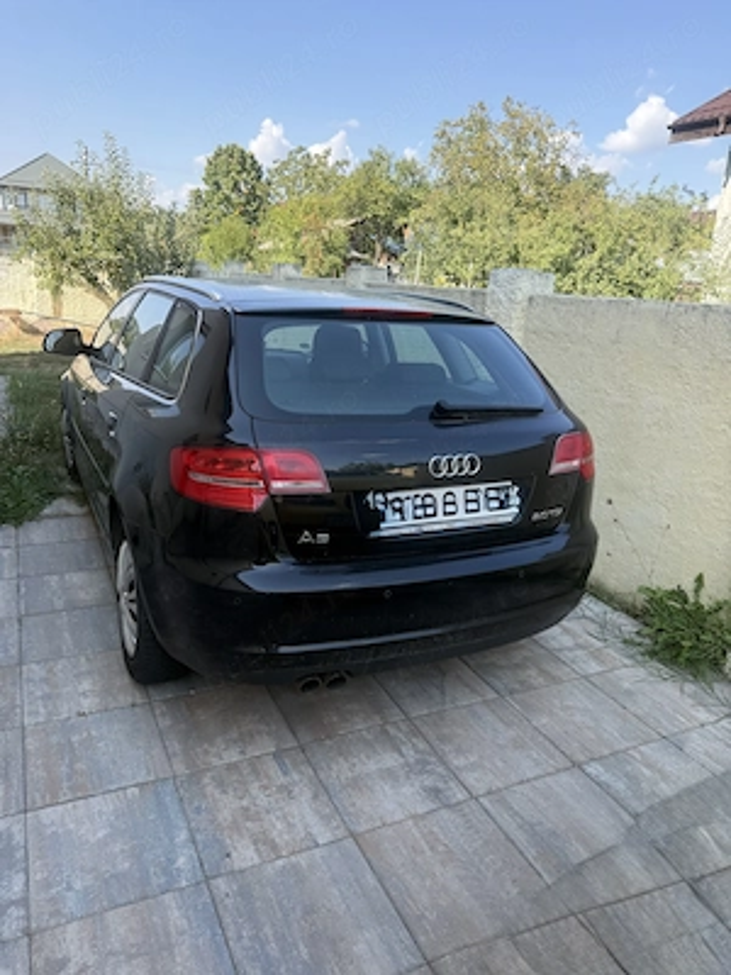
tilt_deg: -15.2
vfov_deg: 71.6
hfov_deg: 56.8
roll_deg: -4.3
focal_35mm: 24
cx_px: 366
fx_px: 676
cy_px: 488
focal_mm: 6.76
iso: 100
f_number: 1.78
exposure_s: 1/1493
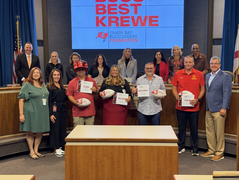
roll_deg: +0.9
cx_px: 120
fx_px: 331
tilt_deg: -4.0
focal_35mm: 48
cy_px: 90
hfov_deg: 39.7
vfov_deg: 30.3
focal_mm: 6.76
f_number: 1.78
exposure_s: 1/60
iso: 250
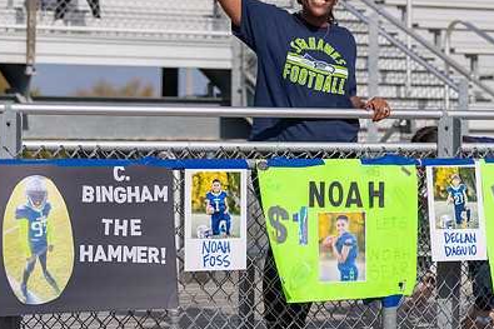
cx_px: 289
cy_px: 118
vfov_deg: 11.5
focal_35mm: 119
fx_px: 1632
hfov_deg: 17.2
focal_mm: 81
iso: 100
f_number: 2.8
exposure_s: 1/4000
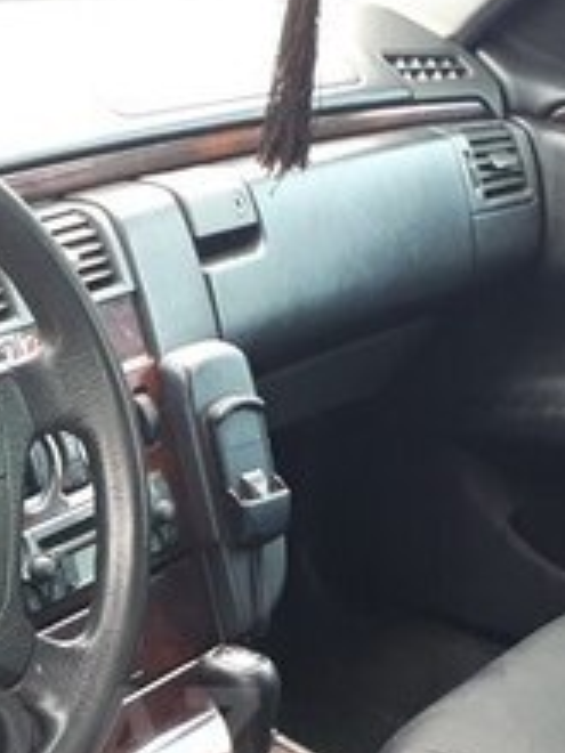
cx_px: -89
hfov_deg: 17.5
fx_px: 1763
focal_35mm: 81
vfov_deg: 23.2
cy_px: 738
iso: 160
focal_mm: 3.6
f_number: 1.9
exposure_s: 1/25
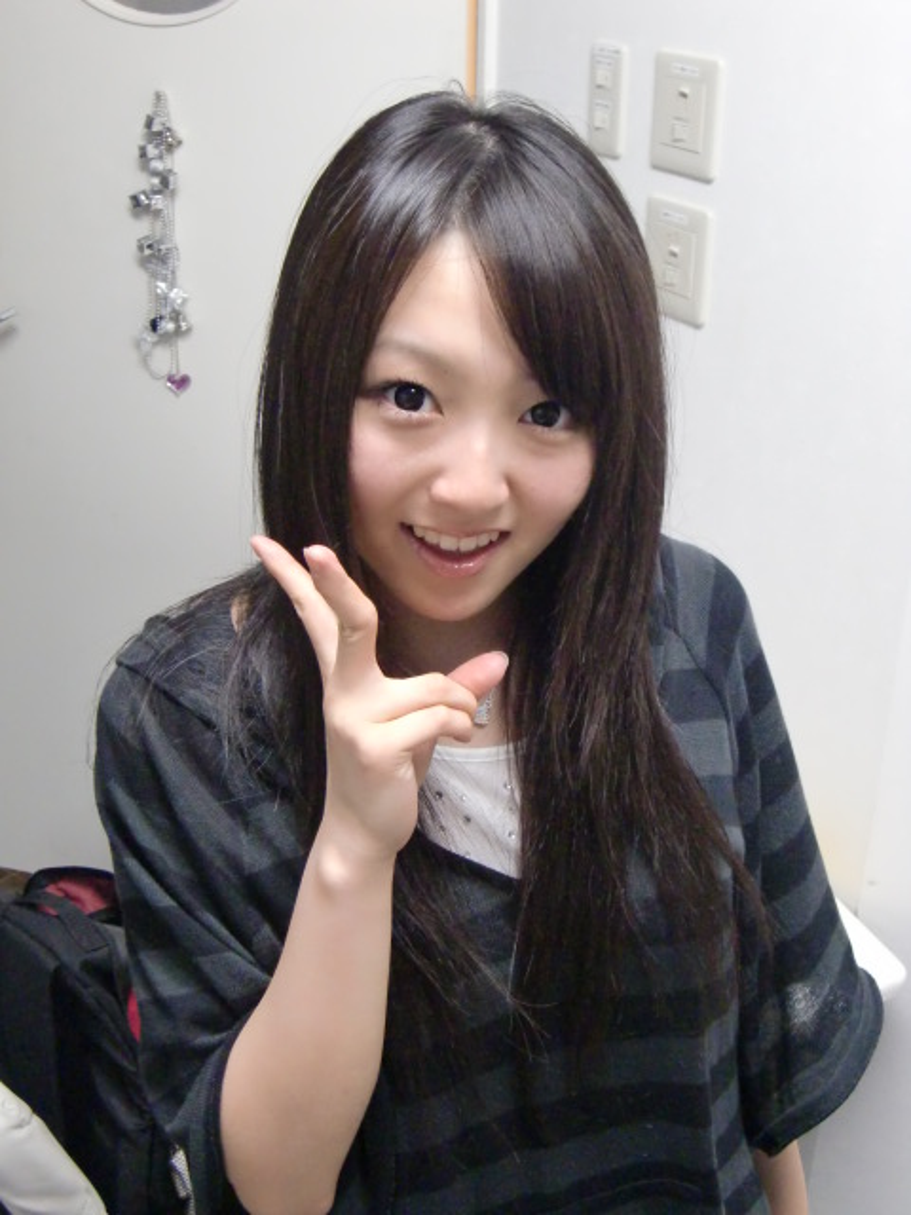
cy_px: 608
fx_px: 1614
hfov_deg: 31.5
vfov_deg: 41.2
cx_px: 456
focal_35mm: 46
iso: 640
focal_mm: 8.2
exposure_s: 1/60
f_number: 3.3
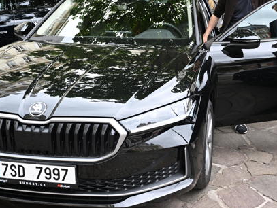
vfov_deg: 25.6
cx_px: 171
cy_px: 74
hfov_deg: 33.6
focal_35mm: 57
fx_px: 457
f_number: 4.5
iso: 1000
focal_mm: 35
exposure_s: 1/400
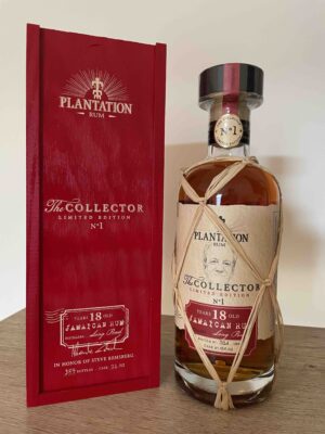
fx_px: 325
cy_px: 217
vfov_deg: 67.3
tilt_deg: -4.3
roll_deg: -0.8
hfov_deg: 53.1
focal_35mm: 26
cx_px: 162
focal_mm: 4.2
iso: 500
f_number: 1.6
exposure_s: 1/60
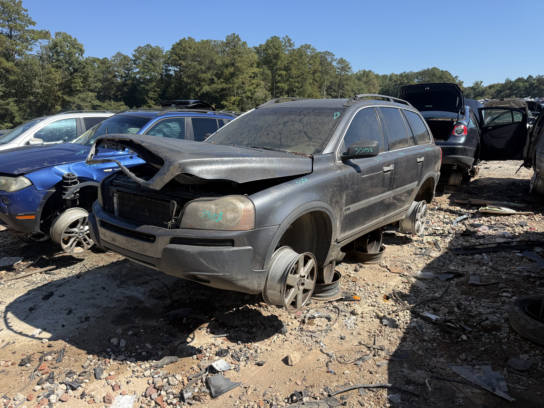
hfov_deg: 71.6
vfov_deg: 56.8
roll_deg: +0.5
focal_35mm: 24
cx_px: 272
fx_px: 377
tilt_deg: -10.1
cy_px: 204
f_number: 1.78
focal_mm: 6.76
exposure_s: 1/3021
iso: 80
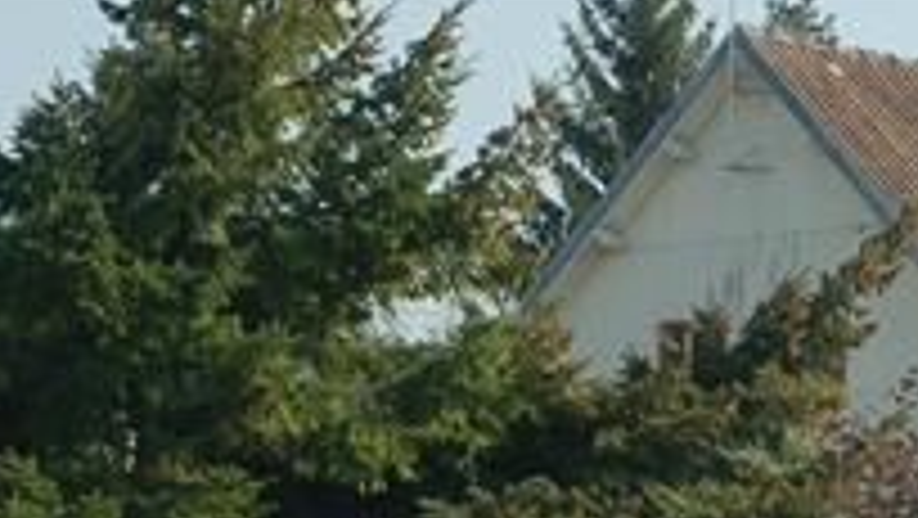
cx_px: 1042
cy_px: 1059
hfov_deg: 9.6
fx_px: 5407
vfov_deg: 5.4
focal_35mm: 222
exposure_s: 1/250
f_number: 8
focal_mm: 40
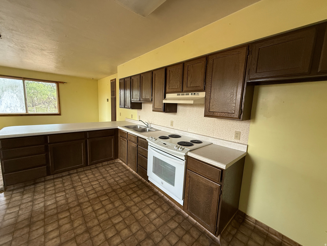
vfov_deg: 85.7
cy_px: 123
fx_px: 132
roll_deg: -2.9
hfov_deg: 102.1
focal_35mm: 14
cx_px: 164
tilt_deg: -8.1
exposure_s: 1/99
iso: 200
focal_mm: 2.22
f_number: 2.2
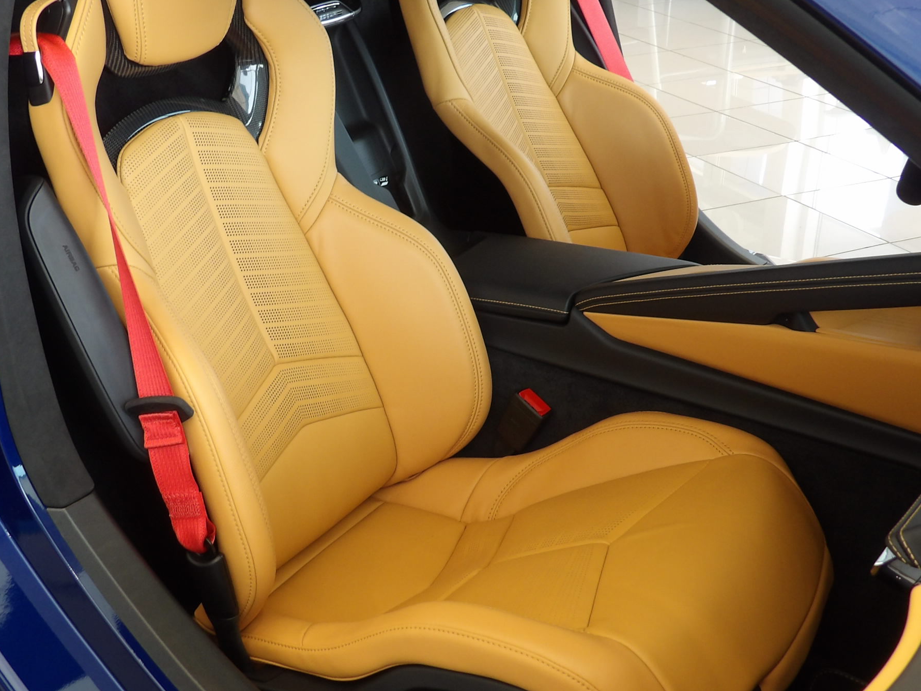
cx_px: 425
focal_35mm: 48
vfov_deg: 30.2
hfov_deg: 39.6
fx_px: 1277
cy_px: 297
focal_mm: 5.9
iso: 115
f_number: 3.6
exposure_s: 1/33
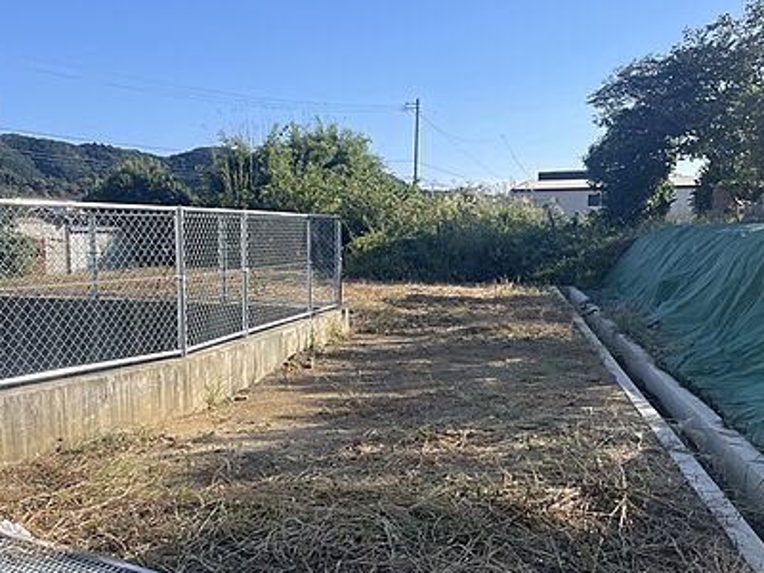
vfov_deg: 36.3
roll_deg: -0.7
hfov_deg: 47.8
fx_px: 861
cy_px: 393
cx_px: 350
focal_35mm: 39
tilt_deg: -9.5
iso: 32
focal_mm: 4.2
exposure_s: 1/2174
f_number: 1.6
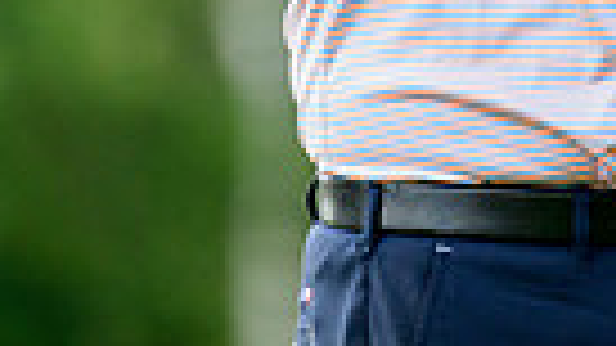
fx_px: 28987
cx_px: 396
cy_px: -434
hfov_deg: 1.2
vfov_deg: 0.7
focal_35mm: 1775
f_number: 5.6
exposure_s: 1/1000
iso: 800
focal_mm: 400
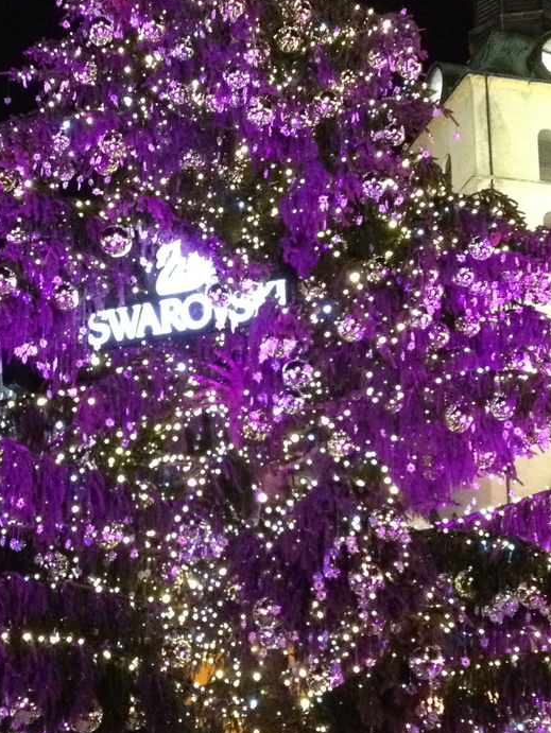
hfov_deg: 18.2
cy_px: 417
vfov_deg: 24.1
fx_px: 1717
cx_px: 241
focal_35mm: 81
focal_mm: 4.28
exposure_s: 1/15
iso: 640
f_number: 2.4
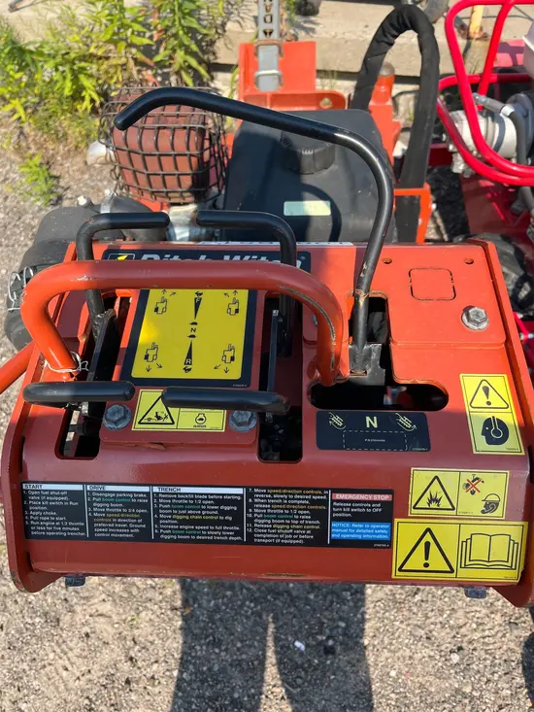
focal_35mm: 26
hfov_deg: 53.1
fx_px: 535
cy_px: 356
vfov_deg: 67.3
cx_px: 267
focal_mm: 5.1
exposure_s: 1/1252
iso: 50
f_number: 1.6
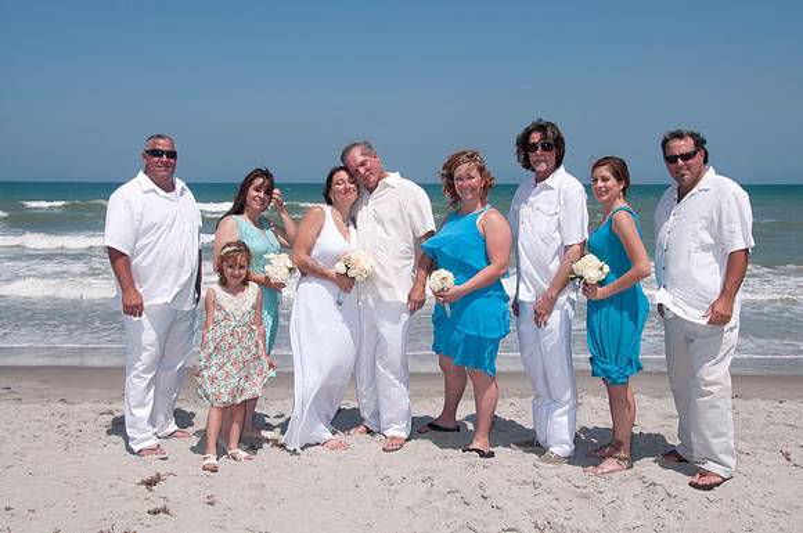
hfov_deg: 48.0
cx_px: 402
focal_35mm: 40
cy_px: 266
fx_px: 902
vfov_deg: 32.9
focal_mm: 27
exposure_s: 1/250
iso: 100
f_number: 13
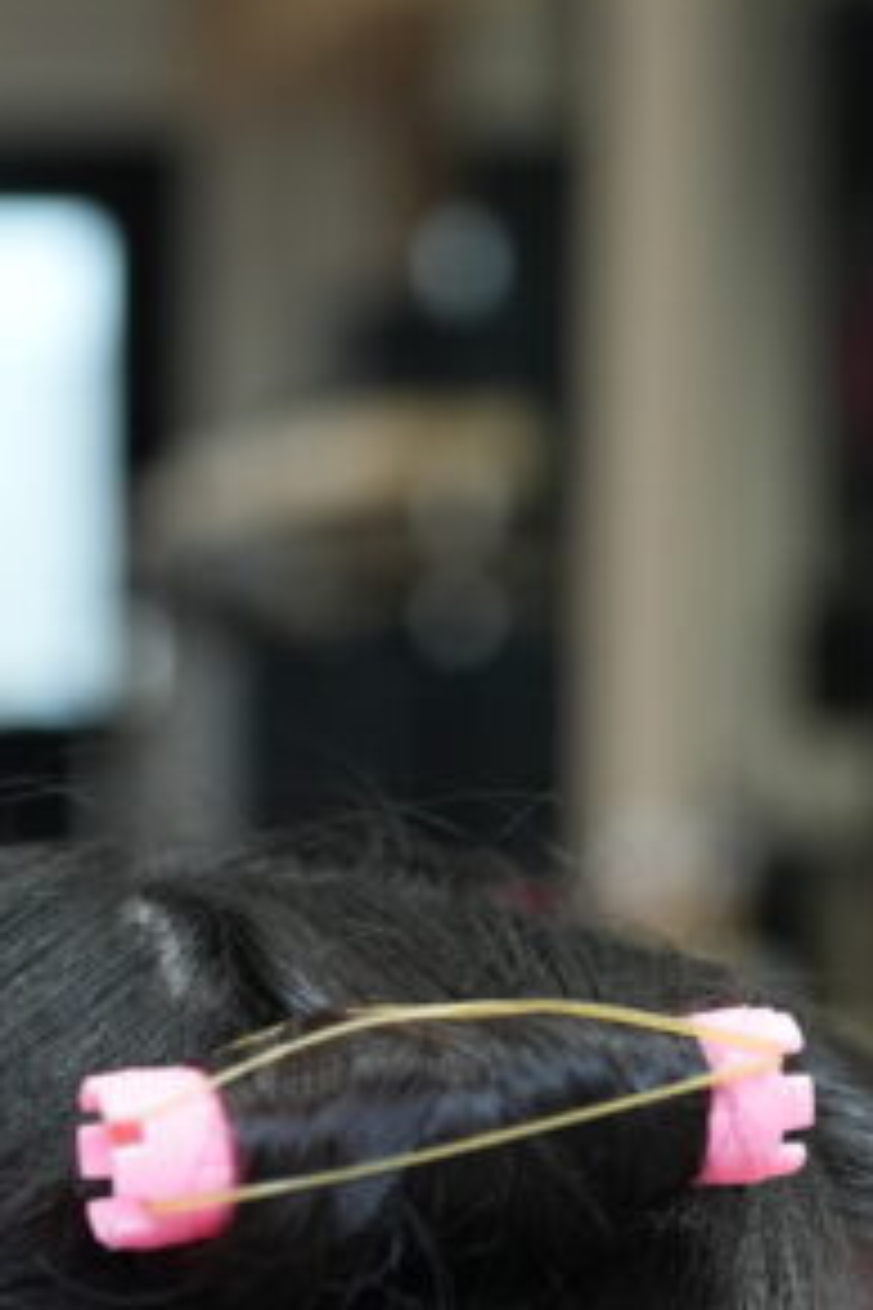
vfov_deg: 16.1
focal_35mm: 123
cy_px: 1526
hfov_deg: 11.1
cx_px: 119
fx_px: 4474
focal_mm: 35
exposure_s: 1/320
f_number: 2.5
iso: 1000
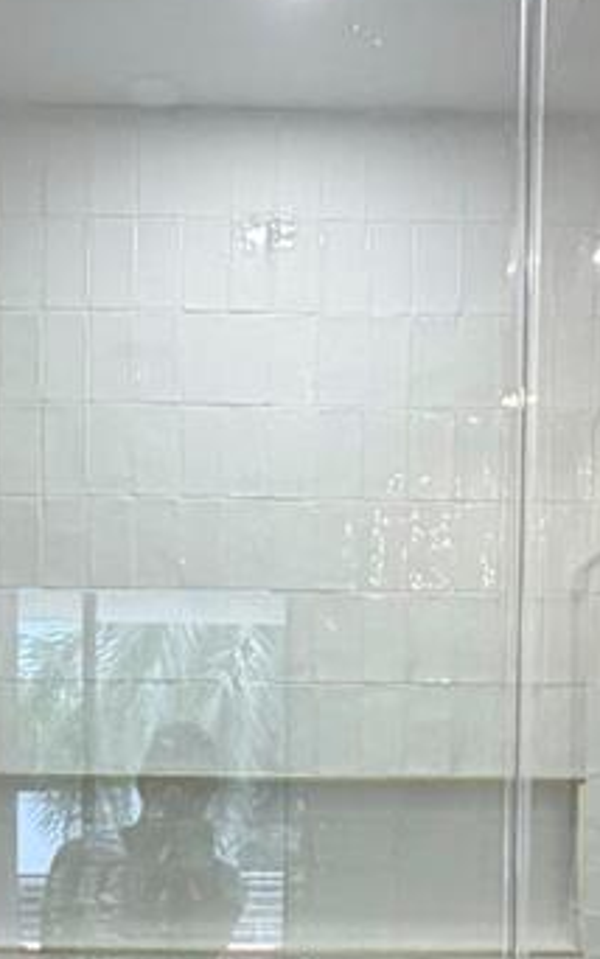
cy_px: 878
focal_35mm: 52
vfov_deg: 36.3
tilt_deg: -0.5
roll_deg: -1.1
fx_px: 1359
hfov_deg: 24.8
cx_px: 236
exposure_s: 1/120
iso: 250
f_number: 2.2
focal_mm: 2.22
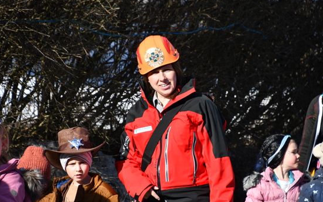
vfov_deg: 4.3
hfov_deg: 6.9
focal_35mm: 304
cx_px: 164
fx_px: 2677
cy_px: 107
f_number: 6.3
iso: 200
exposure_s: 1/1000
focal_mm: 195
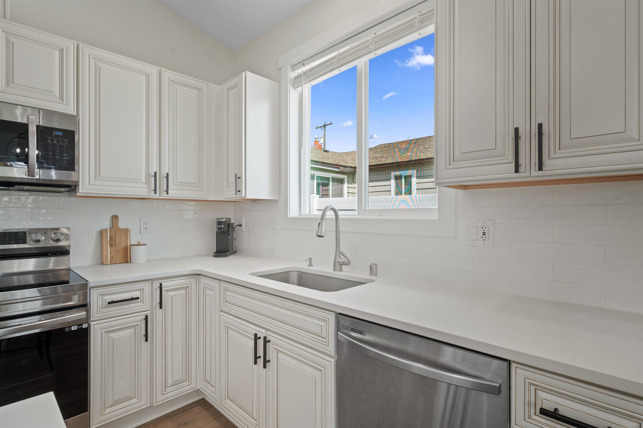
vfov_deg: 67.4
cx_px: 322
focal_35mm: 18
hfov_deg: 90.0
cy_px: 214
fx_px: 321
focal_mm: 18
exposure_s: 2
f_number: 8
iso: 100
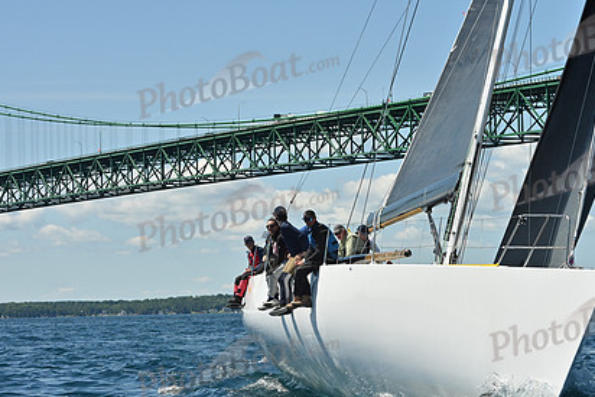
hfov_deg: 16.9
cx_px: 416
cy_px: 269
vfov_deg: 11.3
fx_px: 2000
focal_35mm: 121
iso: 320
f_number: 11
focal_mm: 86
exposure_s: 1/1000
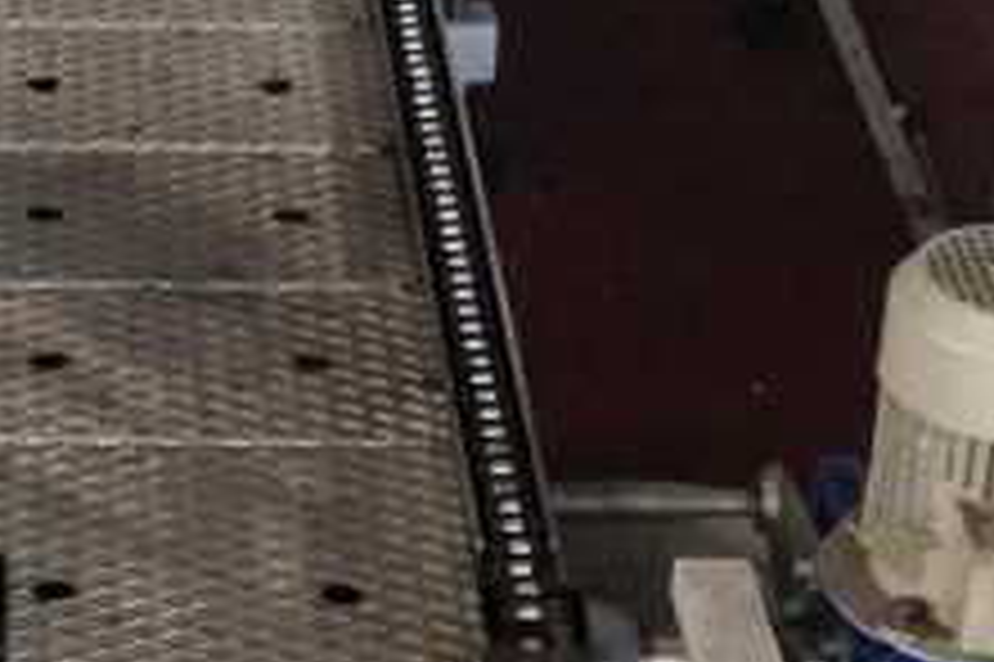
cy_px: -23
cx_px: -81
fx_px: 4387
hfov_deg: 12.7
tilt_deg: -25.8
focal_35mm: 159
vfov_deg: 8.6
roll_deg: +0.5
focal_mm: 4.12
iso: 50
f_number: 2.4
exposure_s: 1/30
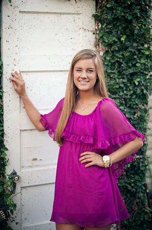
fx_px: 540
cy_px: 115
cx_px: 76
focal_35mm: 85
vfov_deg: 23.9
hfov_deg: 16.0
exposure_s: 1/500
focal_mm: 85
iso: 250
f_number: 1.8
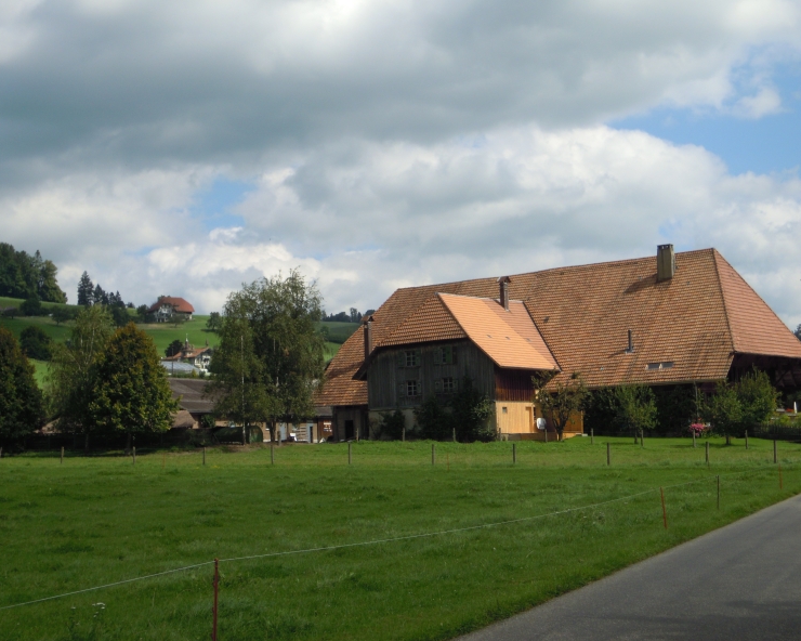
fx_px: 1351
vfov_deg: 26.7
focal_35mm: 57
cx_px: 389
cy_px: 320
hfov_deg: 33.0
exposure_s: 1/200
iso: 100
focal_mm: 9.6
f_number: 10.5
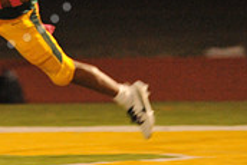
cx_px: -33
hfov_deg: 1.4
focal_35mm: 1514
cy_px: -83
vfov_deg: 0.9
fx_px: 10396
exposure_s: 1/200
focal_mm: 450
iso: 6400
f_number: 6.3
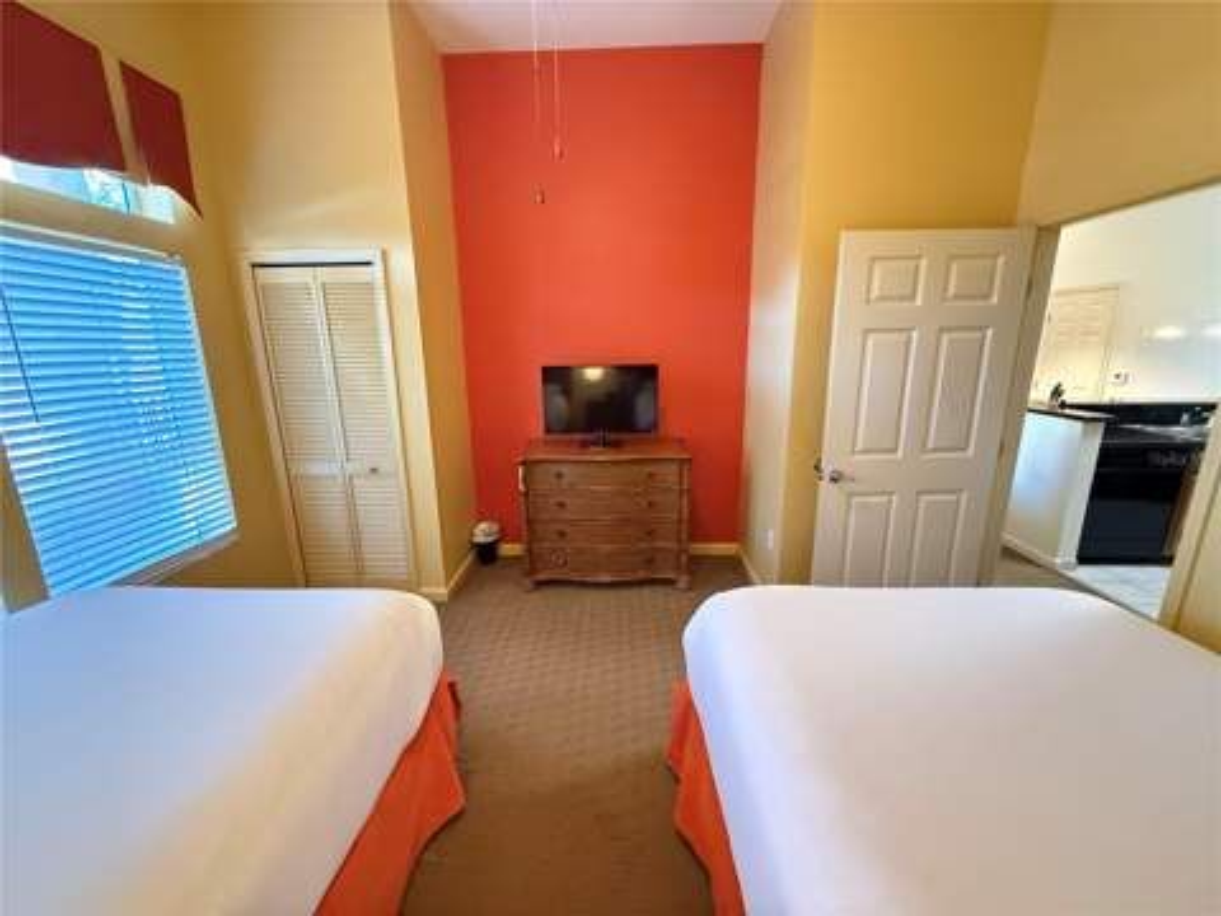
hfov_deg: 102.1
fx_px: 494
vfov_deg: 85.7
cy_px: 458
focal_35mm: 14
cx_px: 610
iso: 1250
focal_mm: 2.22
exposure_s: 1/40
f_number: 2.2
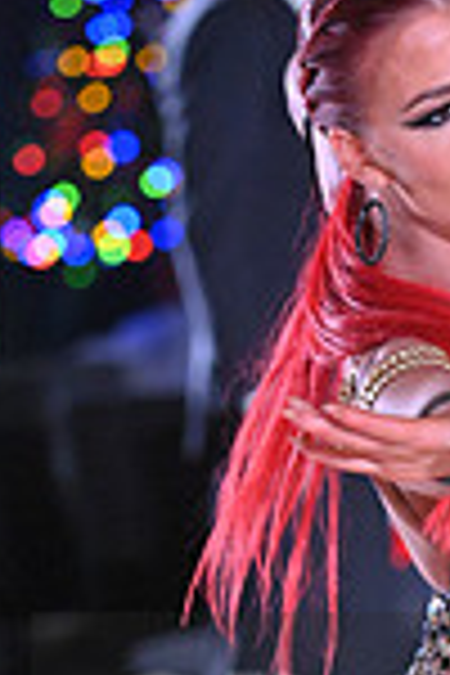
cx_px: 655
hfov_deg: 2.5
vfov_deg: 3.7
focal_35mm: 559
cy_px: 765
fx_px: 10480
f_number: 4.5
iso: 5000
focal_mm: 145
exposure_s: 1/400
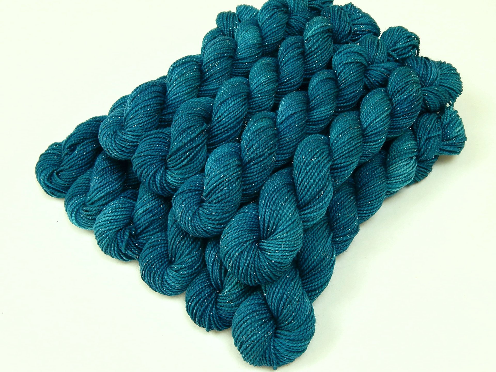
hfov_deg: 49.0
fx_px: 544
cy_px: 186
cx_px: 248
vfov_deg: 37.7
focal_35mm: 38
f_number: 3.4
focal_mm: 6.8
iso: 125
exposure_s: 1/30
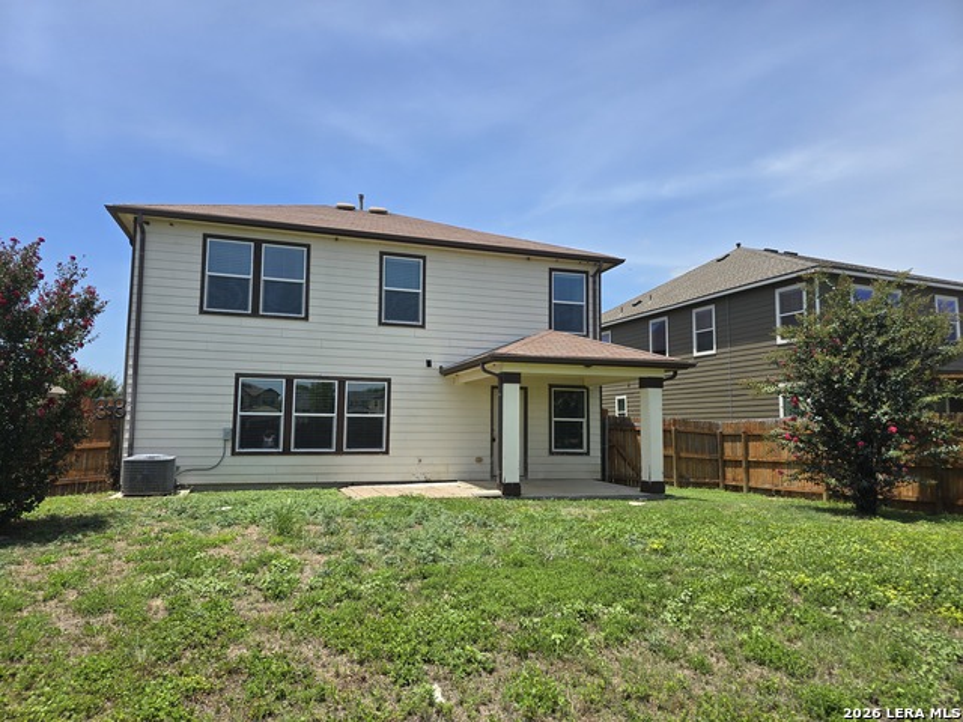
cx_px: 482
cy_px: 361
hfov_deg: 73.9
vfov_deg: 58.9
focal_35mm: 23
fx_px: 640
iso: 12
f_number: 1.7
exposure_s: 1/777
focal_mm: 6.3
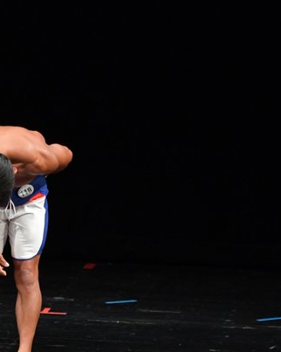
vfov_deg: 3.8
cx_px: 8
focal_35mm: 514
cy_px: 206
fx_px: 5347
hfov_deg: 3.0
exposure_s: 1/400
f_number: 5.6
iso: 3200
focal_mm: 190
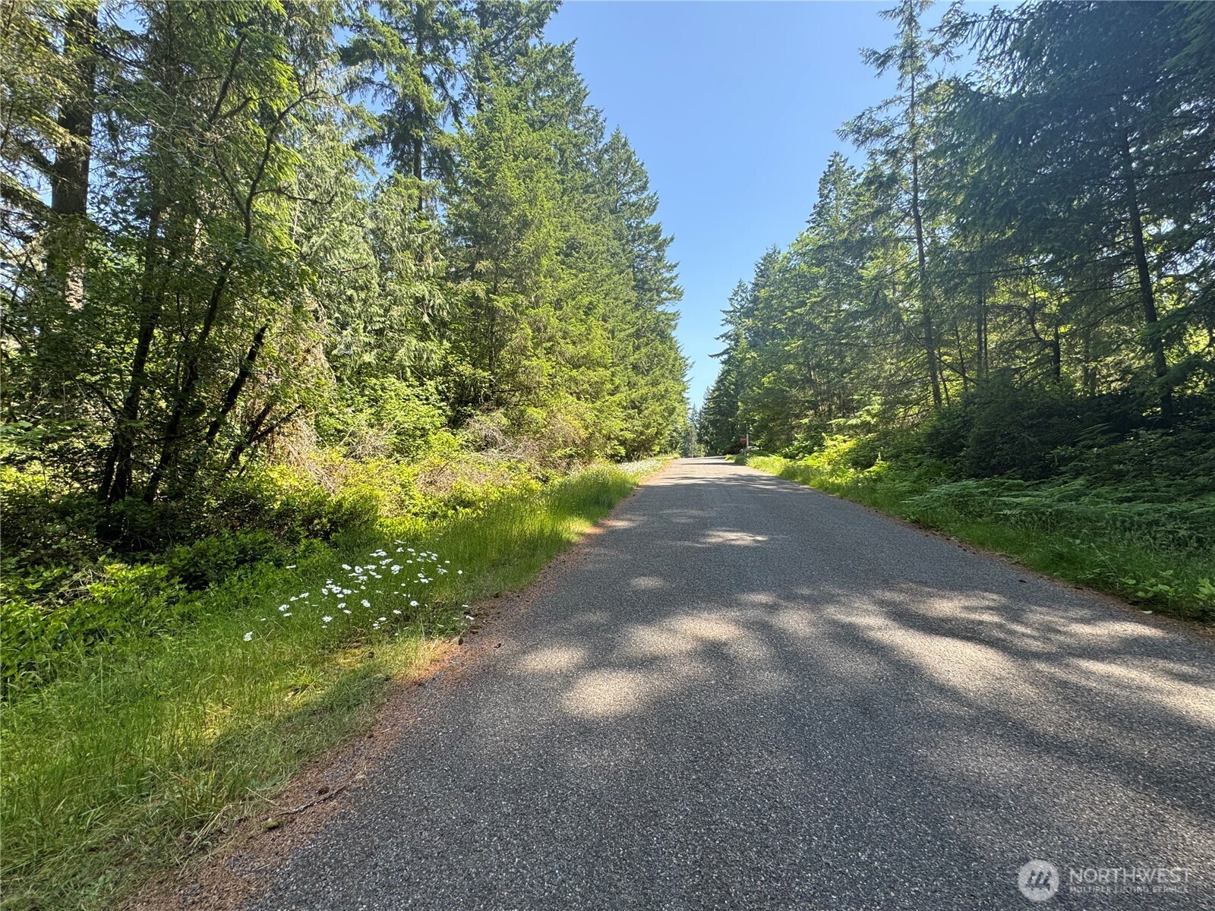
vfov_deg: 85.7
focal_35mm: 14
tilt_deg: +1.5
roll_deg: -1.1
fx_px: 491
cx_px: 608
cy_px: 456
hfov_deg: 102.1
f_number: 2.2
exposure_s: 1/343
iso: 40
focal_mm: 2.22
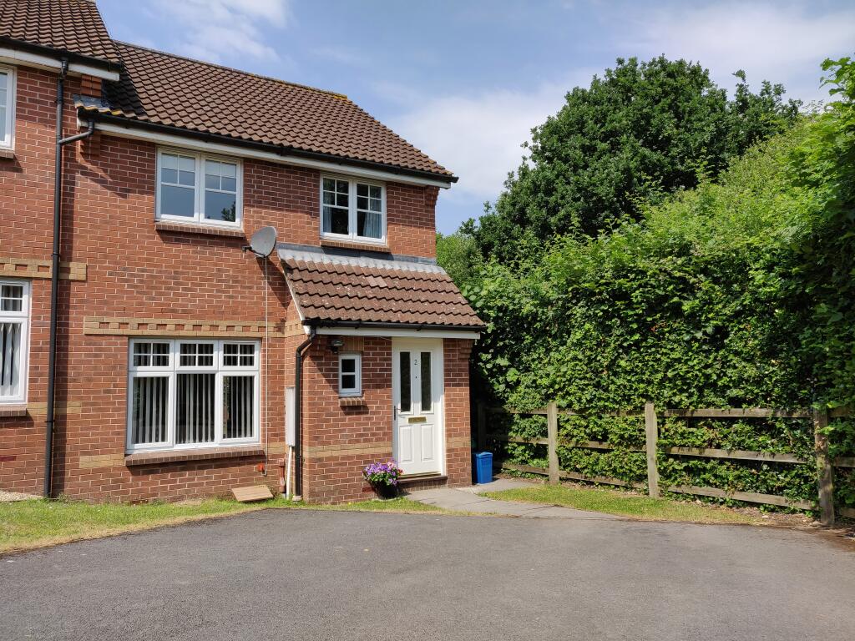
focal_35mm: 25
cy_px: 320
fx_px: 617
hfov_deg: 69.4
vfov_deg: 54.9
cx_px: 428
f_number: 1.7
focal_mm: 4.25
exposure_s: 1/1667
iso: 100
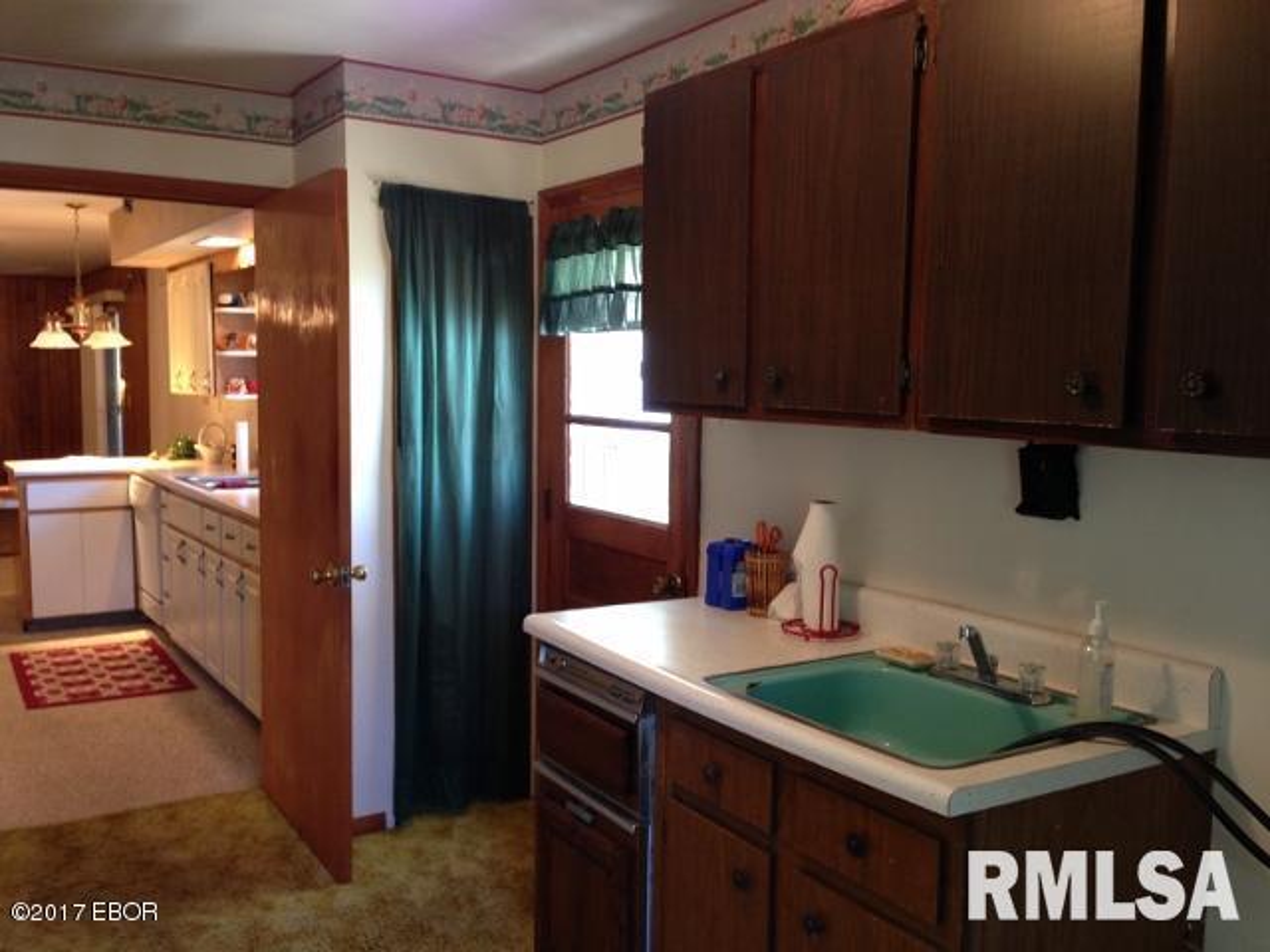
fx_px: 1211
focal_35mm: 33
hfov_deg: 55.4
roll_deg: -0.9
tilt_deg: -5.0
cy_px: 476
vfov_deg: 42.9
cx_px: 635
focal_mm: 4.12
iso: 125
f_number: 2.4
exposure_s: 1/20
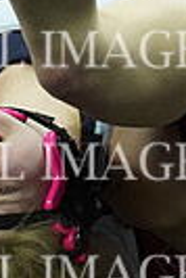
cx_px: 205
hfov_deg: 1.4
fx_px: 7582
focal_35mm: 981
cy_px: 105
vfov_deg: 2.1
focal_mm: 150
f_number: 2.8
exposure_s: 1/1250
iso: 6400
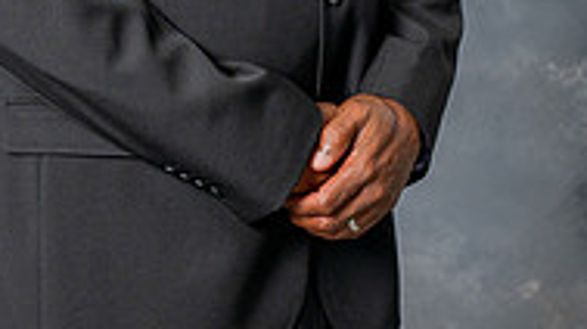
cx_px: 349
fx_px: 2909
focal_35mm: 187
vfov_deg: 6.4
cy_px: -189
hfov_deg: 11.5
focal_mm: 50
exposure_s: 1/200
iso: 200
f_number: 4
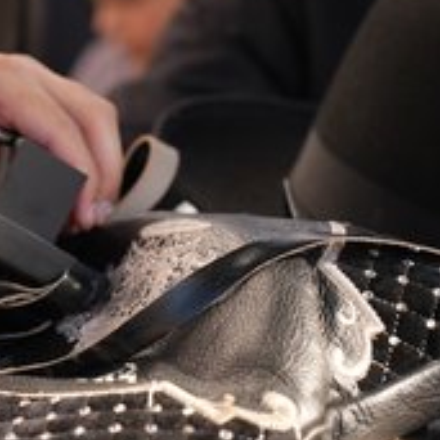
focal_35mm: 149
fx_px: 2143
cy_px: 181
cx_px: -33
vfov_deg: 11.7
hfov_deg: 11.6
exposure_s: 1/125
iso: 80
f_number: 4.5
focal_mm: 75
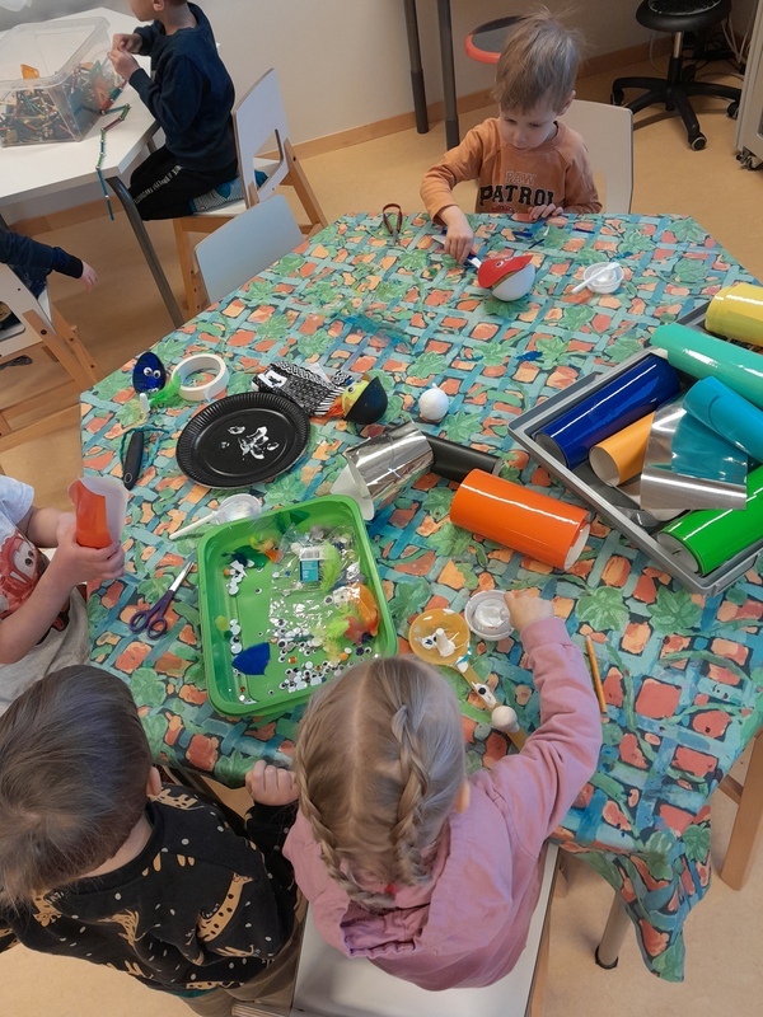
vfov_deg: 65.3
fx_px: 794
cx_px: 382
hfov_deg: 51.4
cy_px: 508
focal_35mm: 27
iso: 100
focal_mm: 4
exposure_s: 1/50
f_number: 1.8
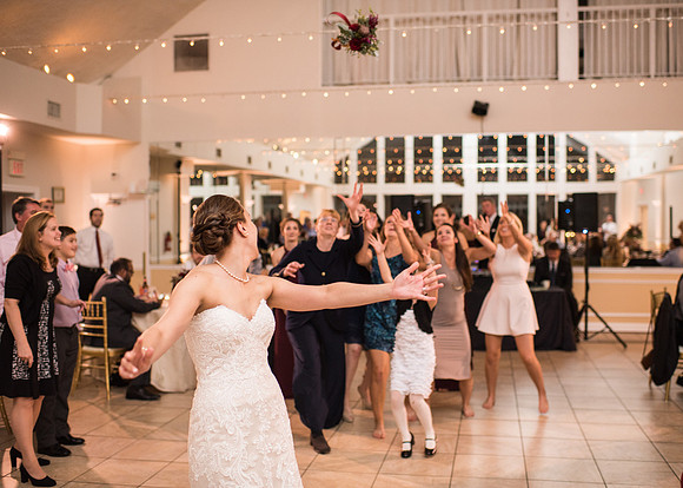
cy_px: 244
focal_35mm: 37
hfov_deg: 51.3
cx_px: 365
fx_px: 711
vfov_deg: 37.9
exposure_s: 1/200
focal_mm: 35
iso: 1000
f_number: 2
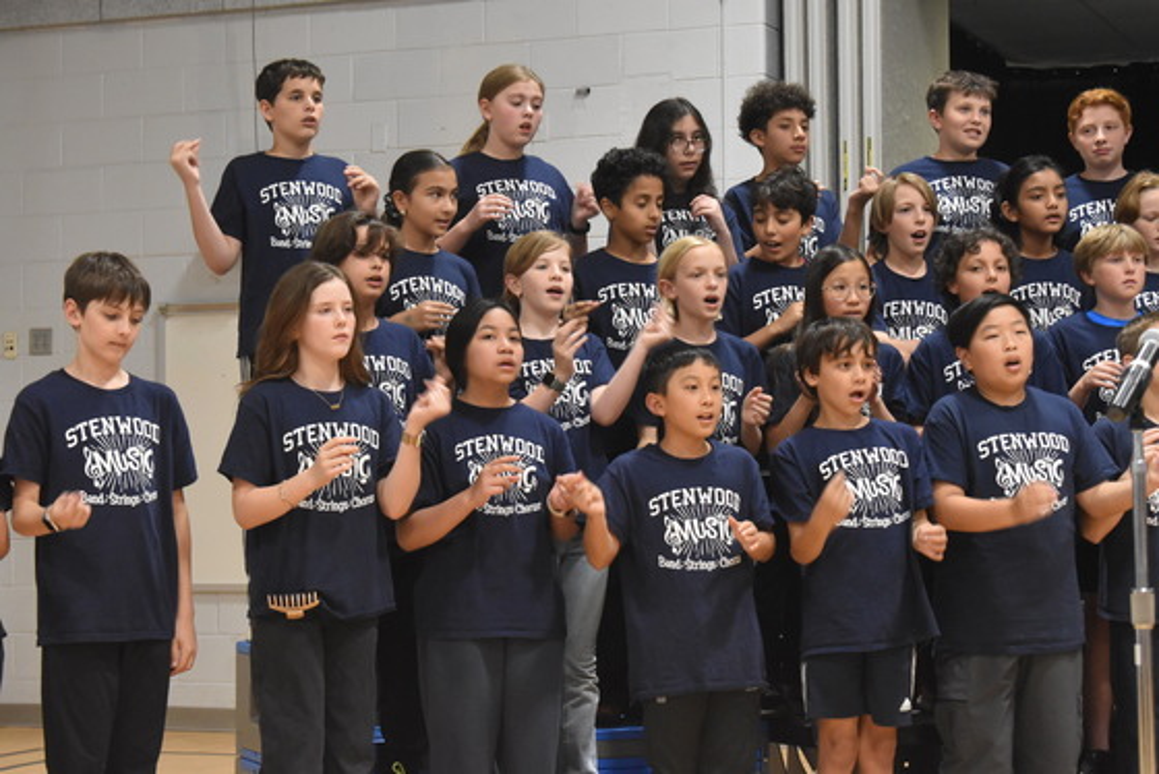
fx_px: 2657
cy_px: 387
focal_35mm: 82
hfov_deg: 24.6
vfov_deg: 16.6
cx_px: 580
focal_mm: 55
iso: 2800
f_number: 5.6
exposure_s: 1/60
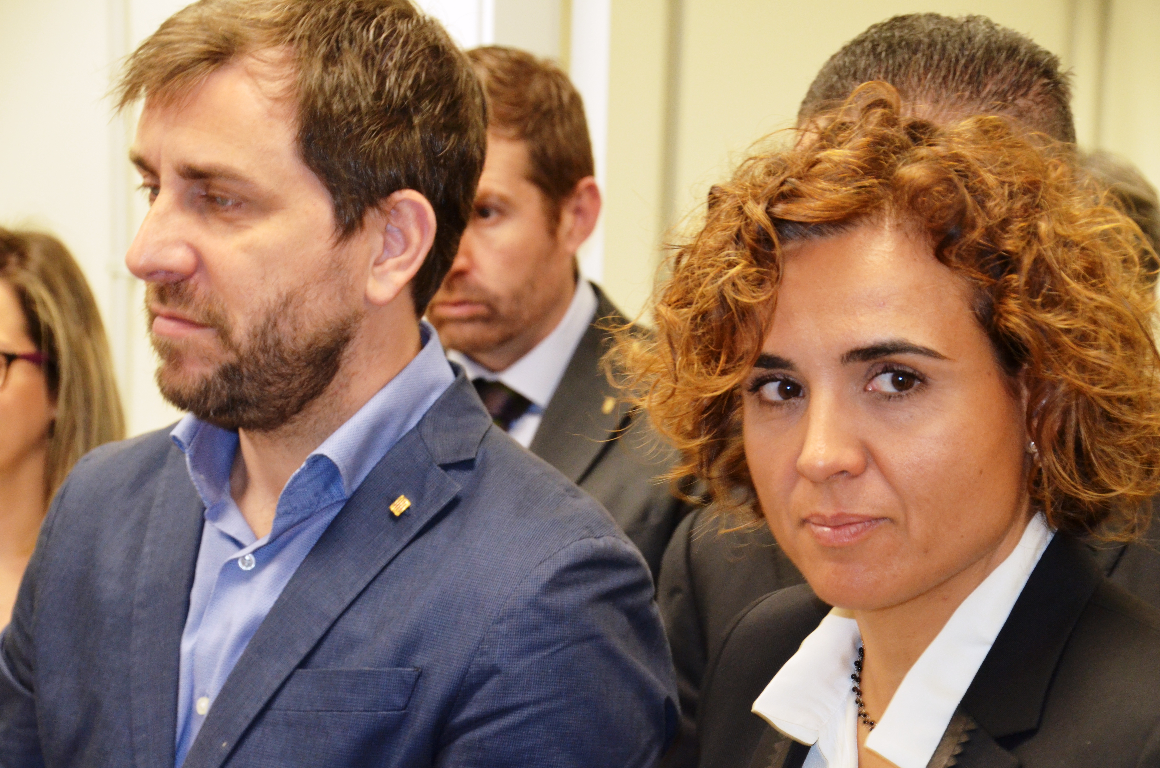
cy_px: 384
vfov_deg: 13.0
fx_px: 3376
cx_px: 580
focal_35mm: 105
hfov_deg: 19.5
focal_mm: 70
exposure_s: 1/60
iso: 1600
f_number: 5.6
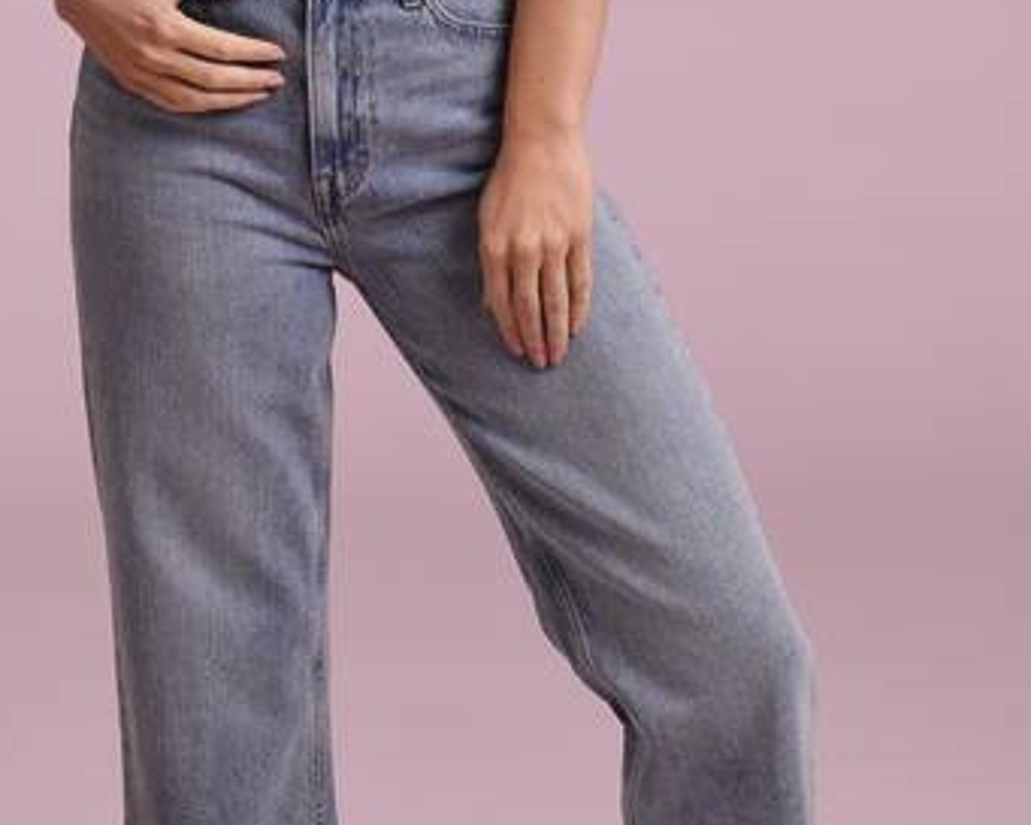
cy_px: 269
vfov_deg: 6.8
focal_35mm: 227
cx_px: 327
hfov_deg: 8.5
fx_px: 6929
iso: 125
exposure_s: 1/200
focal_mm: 86
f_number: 5.6
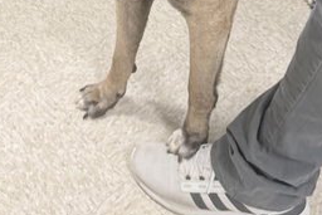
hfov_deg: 30.8
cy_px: -123
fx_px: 582
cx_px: 118
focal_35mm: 65
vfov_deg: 18.2
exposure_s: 1/60
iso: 125
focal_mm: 6.76
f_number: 1.78
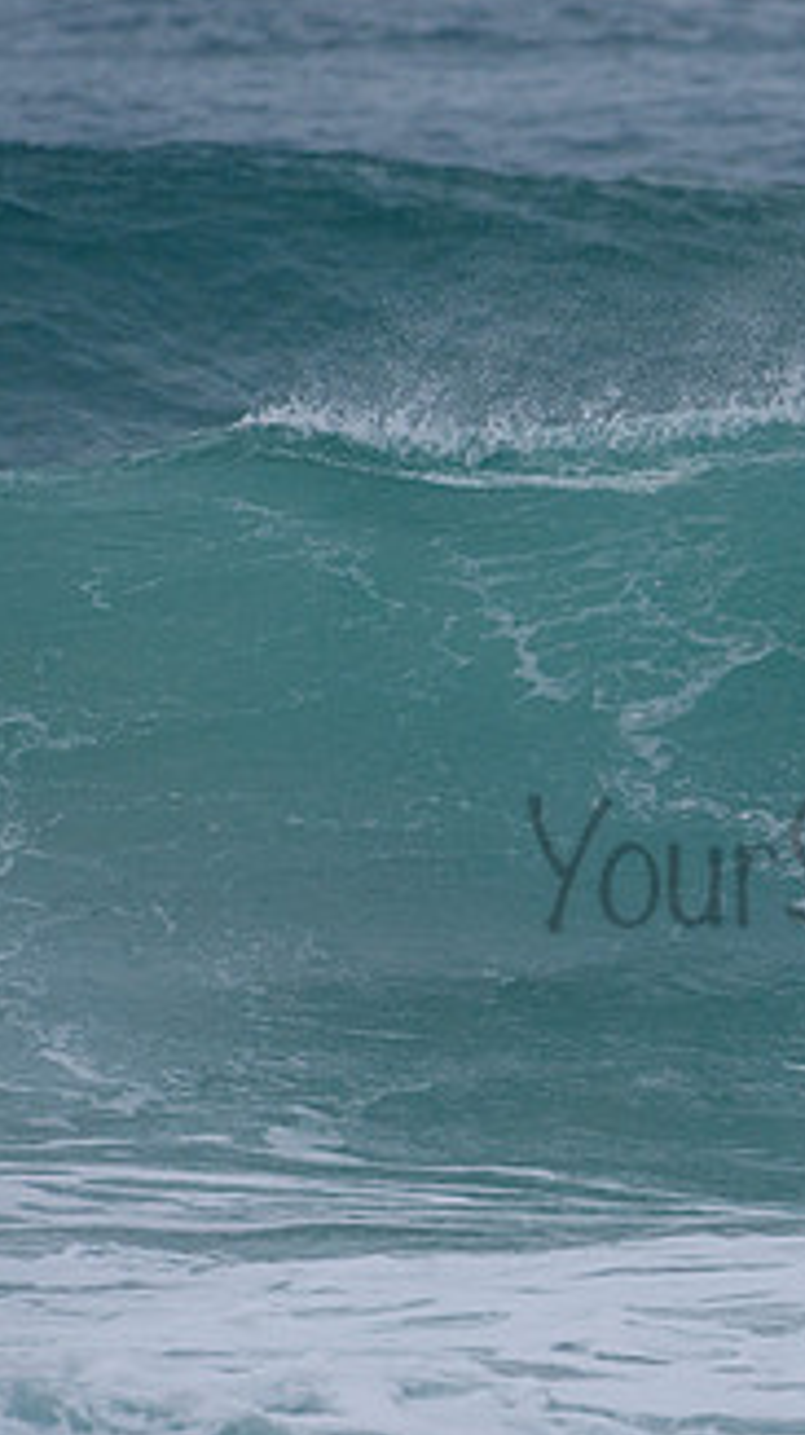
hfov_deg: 1.1
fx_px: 43403
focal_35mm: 1142
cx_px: 981
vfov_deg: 1.9
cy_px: 825
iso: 640
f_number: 5.6
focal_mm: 500
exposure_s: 1/2000
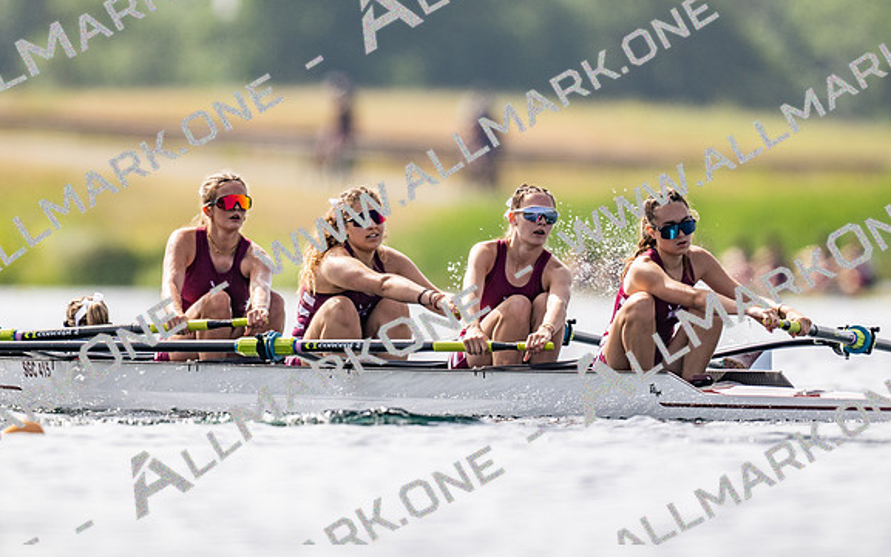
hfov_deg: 2.3
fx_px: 22395
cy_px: 280
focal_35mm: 922
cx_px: 445
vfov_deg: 1.4
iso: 180
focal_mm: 600
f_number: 4
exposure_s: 1/2500
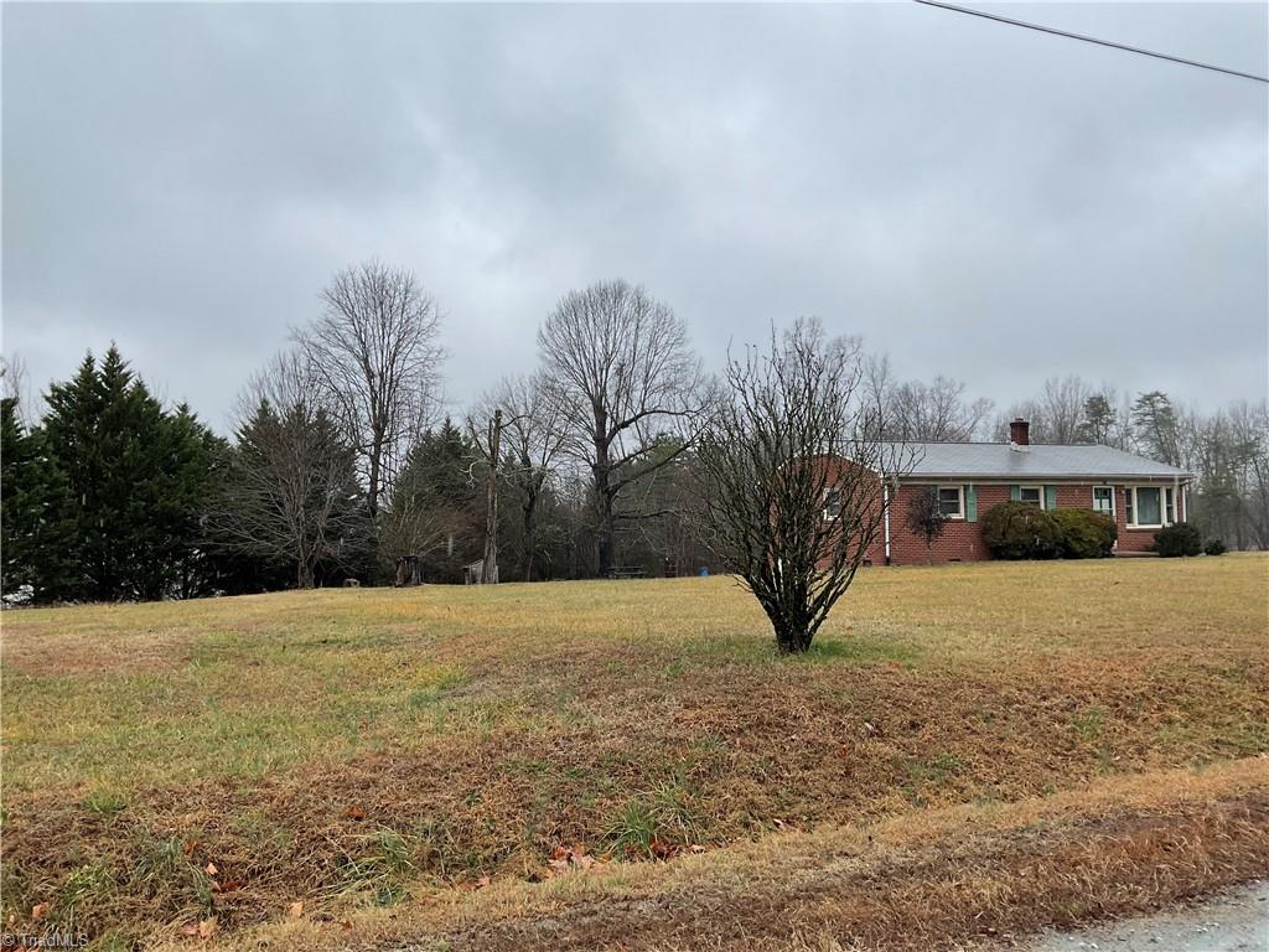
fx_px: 1063
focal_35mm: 29
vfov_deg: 48.2
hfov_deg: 61.7
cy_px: 476
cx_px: 634
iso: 16
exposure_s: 1/709
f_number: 1.8
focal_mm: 3
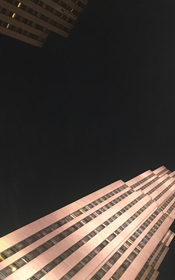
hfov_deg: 24.4
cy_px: 144
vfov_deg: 38.2
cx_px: 102
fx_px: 404
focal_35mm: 53
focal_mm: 4.15
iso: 200
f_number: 2.2
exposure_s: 1/17
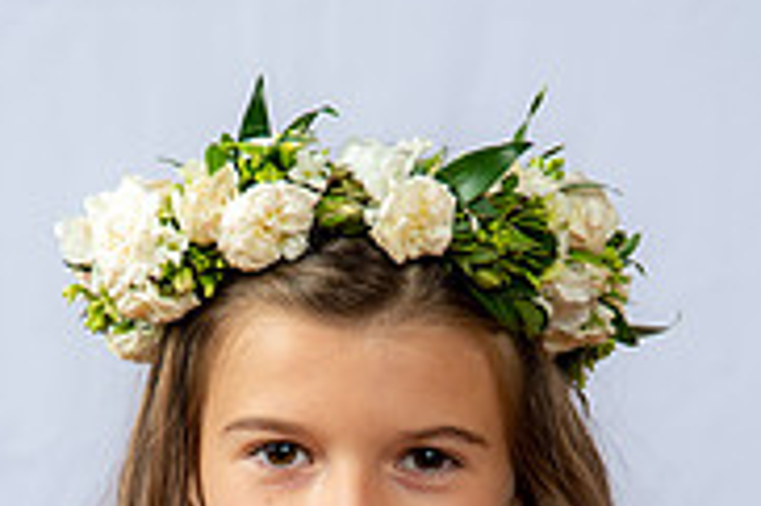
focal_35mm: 229
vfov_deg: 5.9
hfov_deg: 9.0
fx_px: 4836
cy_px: 765
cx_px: 339
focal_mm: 72
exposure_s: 1/200
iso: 250
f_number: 5.6
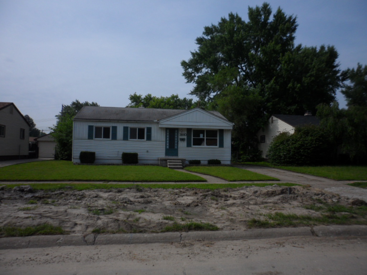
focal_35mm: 26
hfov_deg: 67.3
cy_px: 138
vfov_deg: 53.1
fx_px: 276
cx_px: 184
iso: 80
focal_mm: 4.9
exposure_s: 1/1000
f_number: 3.3
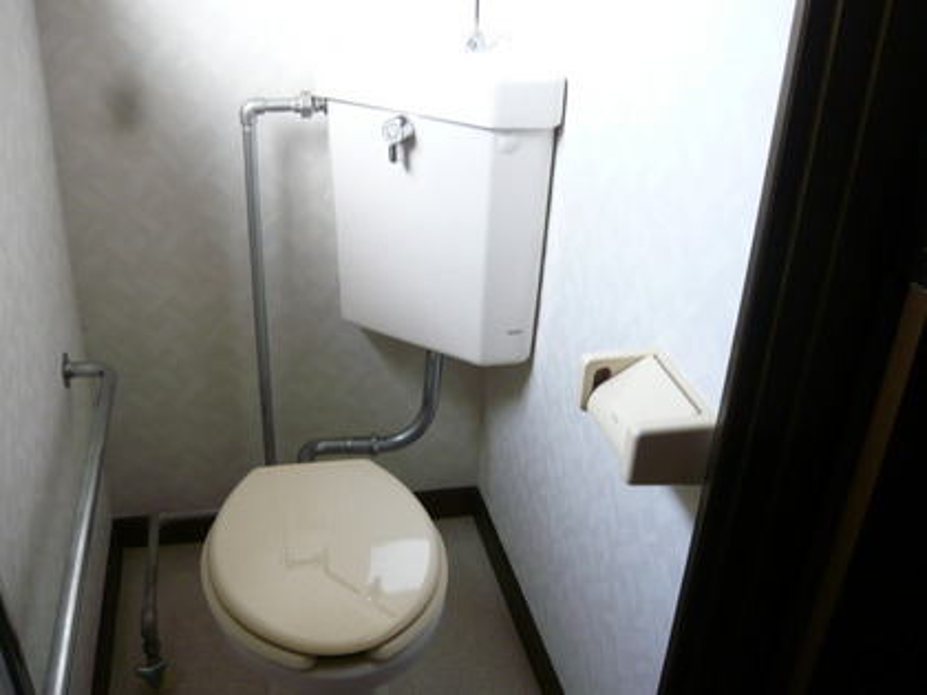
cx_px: 464
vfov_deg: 42.9
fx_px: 884
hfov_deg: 55.4
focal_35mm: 33
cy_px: 348
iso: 160
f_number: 2.8
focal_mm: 5.5
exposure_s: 1/30
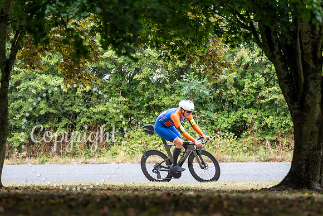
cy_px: 143
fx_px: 2444
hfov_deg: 7.6
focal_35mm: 272
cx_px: 181
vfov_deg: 5.0
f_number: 4
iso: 1000
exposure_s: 1/1000
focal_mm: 197
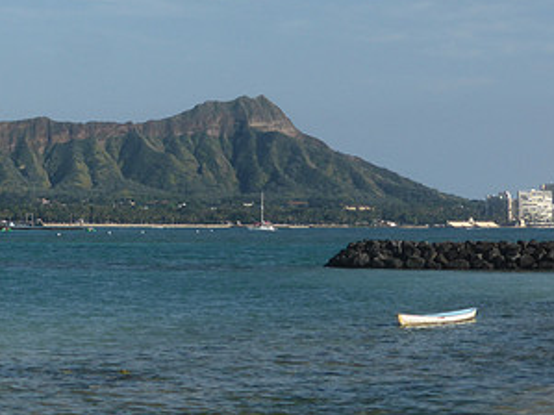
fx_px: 2144
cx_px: 76
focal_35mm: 134
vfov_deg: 11.0
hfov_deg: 14.6
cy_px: 23
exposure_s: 1/1000
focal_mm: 11.7
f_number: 4.9
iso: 100
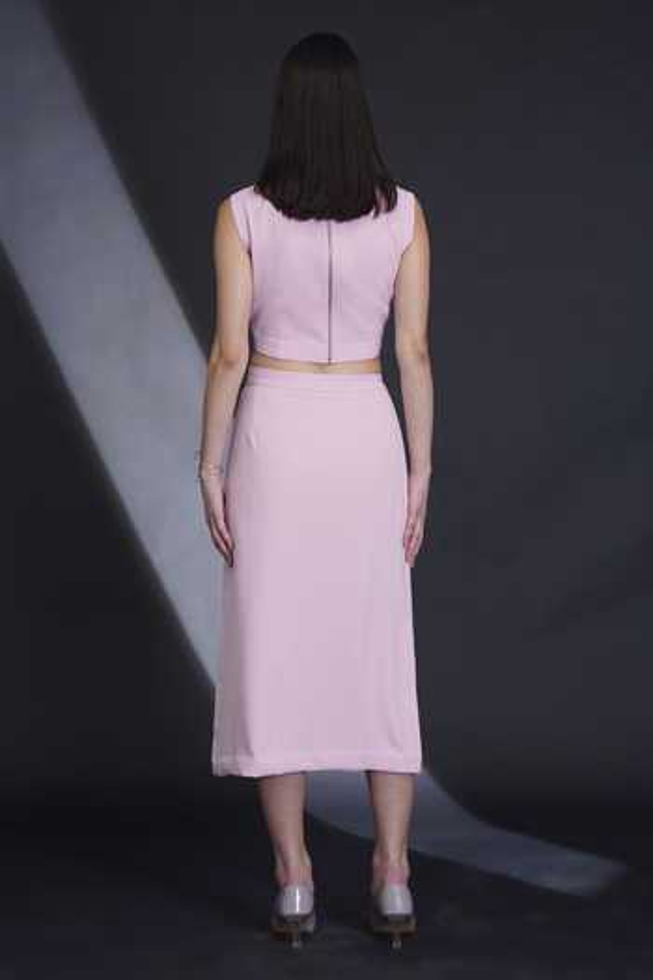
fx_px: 1904
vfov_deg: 28.8
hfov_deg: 19.5
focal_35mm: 70
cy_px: 490
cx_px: 326
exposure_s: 1/80
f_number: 3.2
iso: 250
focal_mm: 70
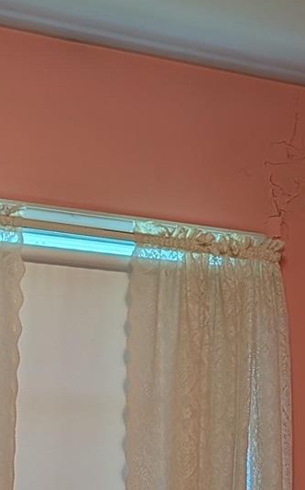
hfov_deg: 11.8
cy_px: 535
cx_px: 289
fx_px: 1465
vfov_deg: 18.3
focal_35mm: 110
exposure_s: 1/40
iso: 39
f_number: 1.68
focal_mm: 6.9
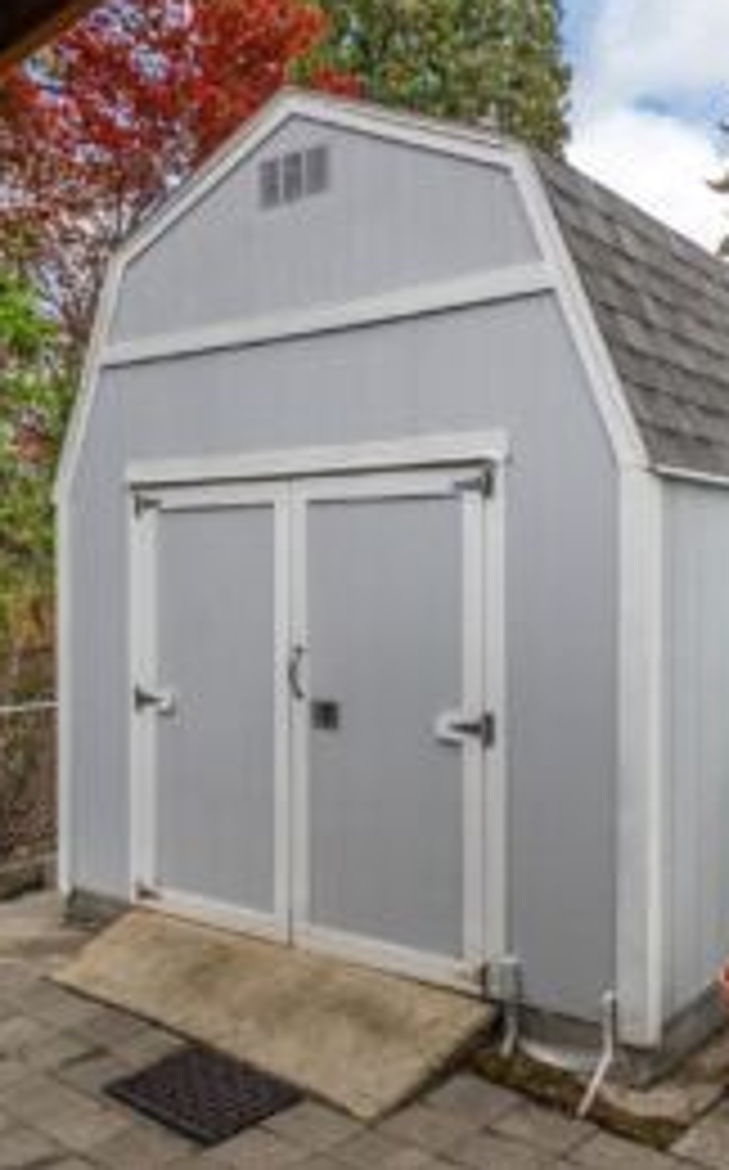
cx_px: 526
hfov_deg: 37.5
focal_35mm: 33
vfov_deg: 58.2
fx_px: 1051
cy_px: 574
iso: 80
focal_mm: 21
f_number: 7.1
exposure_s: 1/60
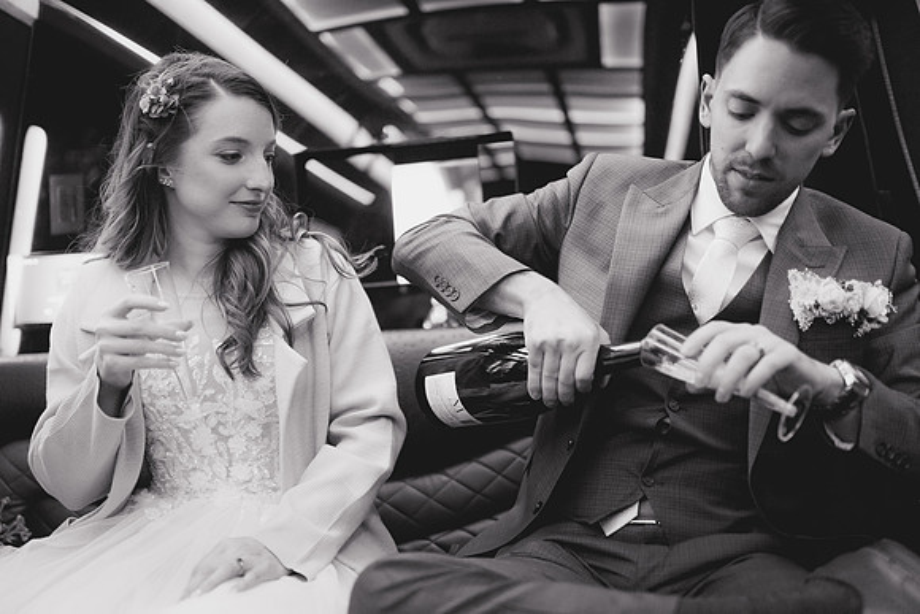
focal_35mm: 36
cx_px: 460
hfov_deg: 52.8
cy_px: 307
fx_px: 926
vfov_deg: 36.7
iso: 4000
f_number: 1.4
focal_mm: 35
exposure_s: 1/320
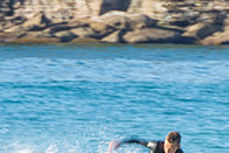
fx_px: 13154
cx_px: 165
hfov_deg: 1.0
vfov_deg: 0.7
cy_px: 210
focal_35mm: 2068
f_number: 18
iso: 100
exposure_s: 1/30
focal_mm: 400
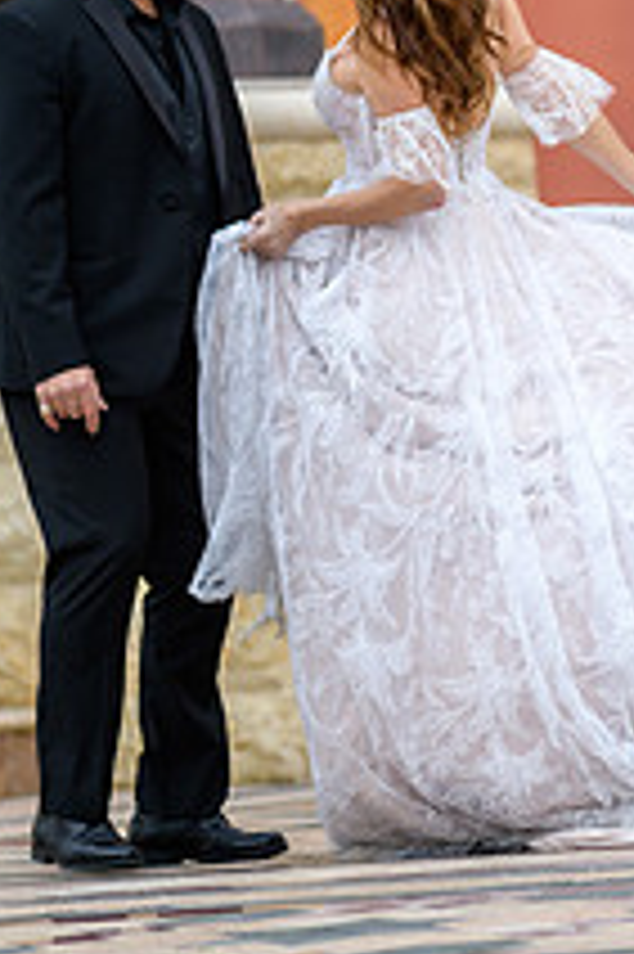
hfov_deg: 3.2
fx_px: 11245
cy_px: 220
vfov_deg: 4.9
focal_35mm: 425
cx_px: 531
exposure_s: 1/2000
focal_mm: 200
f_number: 2.8
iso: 400
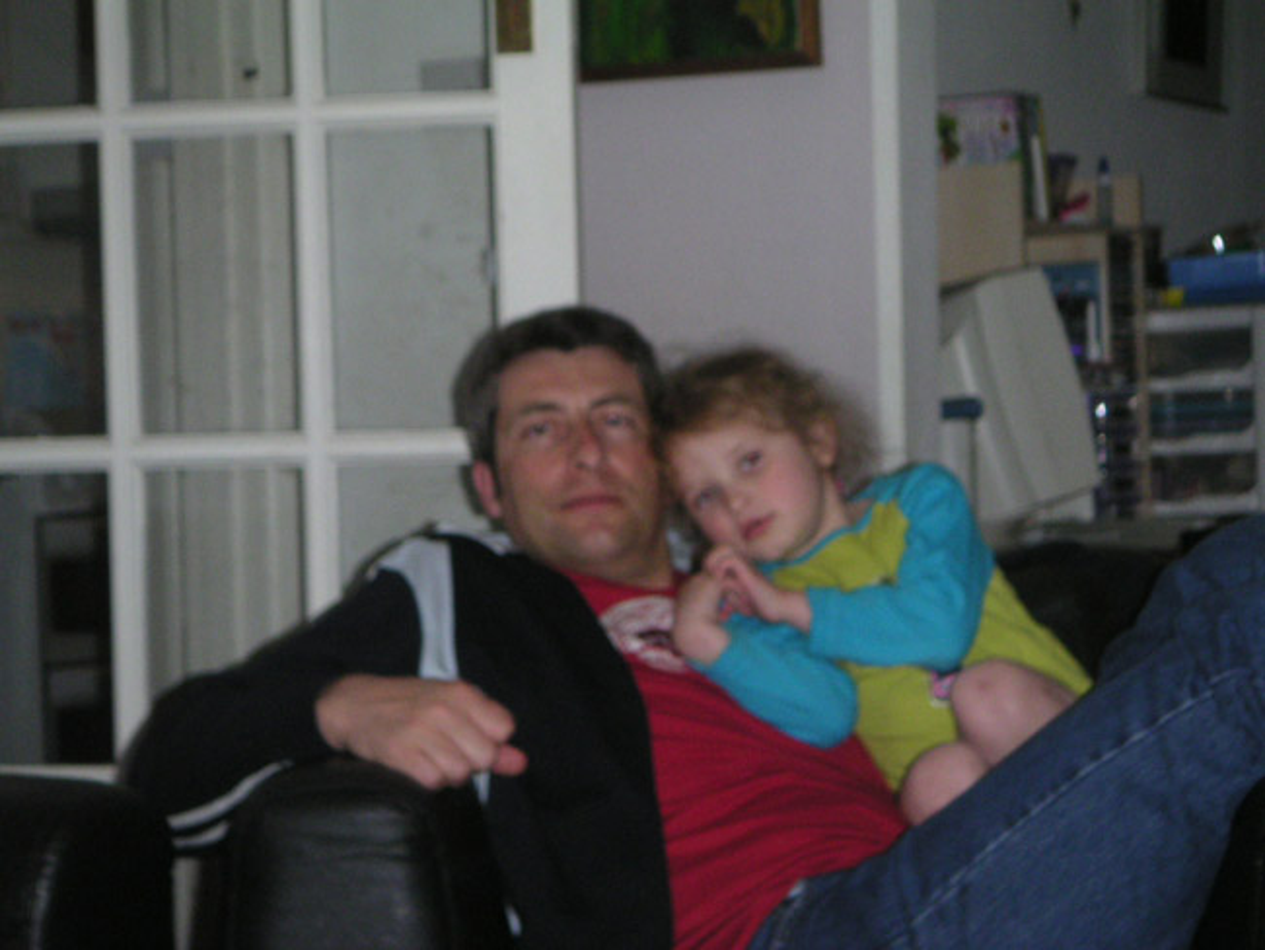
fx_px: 3546
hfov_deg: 20.2
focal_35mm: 97
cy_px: 475
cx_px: 632
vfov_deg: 15.3
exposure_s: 1/90
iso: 160
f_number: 3.5
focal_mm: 15
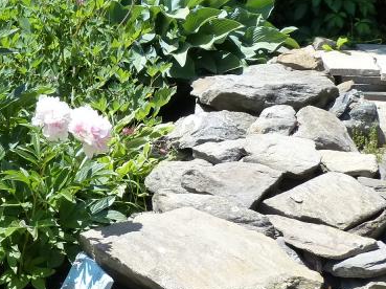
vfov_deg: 14.7
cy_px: 93
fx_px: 1114
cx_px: 110
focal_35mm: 100
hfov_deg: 19.6
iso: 160
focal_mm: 6.4
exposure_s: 1/500
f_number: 4
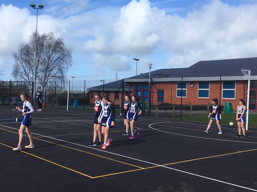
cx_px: 110
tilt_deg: +0.6
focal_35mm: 41
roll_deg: -2.3
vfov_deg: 35.1
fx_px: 304
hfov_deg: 45.7
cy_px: 94
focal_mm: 4.15
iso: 25
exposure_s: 1/1166
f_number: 2.2
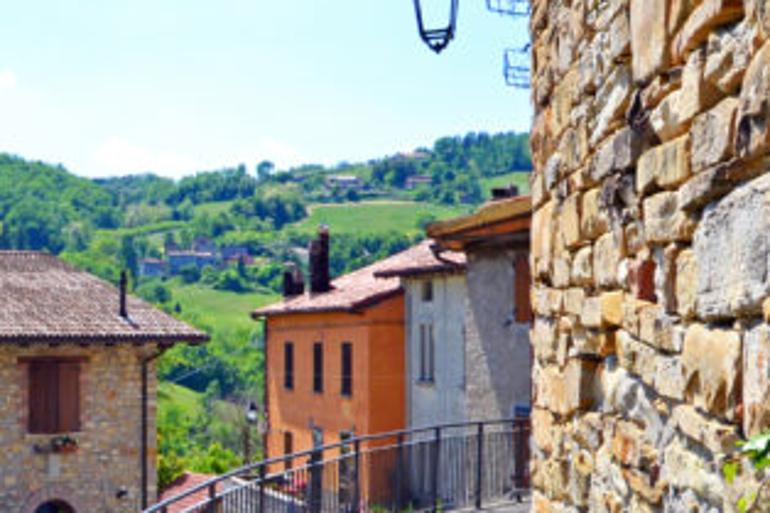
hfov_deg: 28.2
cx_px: -39
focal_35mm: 66
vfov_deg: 20.4
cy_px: 390
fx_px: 1411
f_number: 11
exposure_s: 1/500
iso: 400
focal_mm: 18
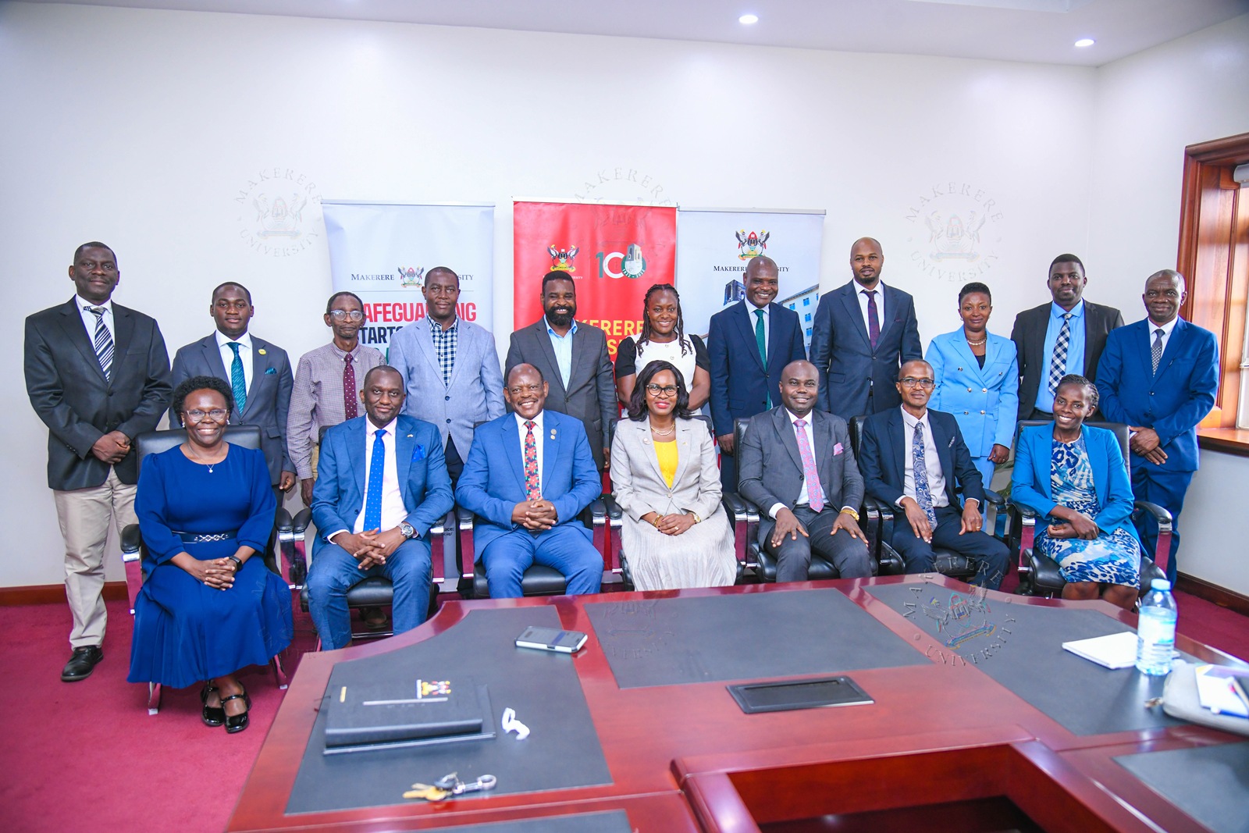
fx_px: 833
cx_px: 624
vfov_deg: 53.1
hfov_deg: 73.7
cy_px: 416
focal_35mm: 24
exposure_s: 1/200
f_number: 4
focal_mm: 24
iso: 1600
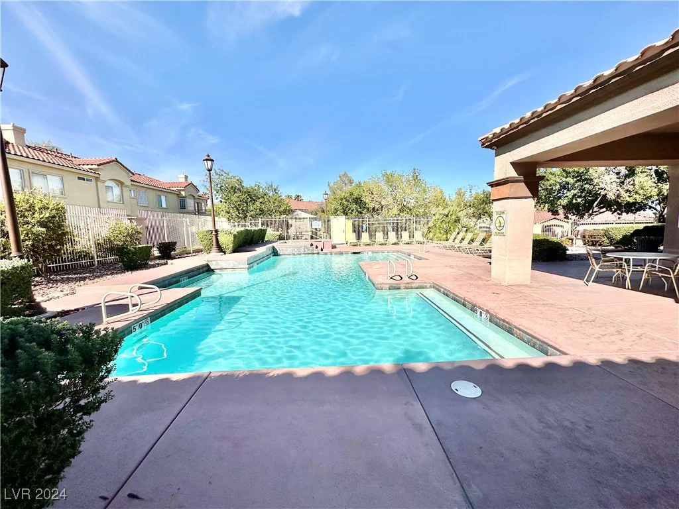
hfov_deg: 102.1
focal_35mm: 14
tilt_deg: -6.3
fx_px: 275
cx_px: 340
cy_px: 254
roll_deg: +1.6
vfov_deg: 85.7
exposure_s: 1/3401
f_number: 2.2
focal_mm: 2.22
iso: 50
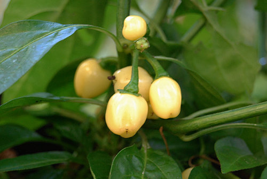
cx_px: 134
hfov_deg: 24.6
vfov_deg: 16.6
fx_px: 613
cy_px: 90
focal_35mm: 82
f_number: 5.6
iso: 1000
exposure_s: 1/30
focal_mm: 55
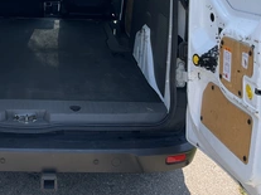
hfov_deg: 33.8
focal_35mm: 56
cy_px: 10
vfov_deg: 25.1
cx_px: 69
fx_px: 422
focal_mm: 3
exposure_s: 1/556
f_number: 1.8
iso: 25
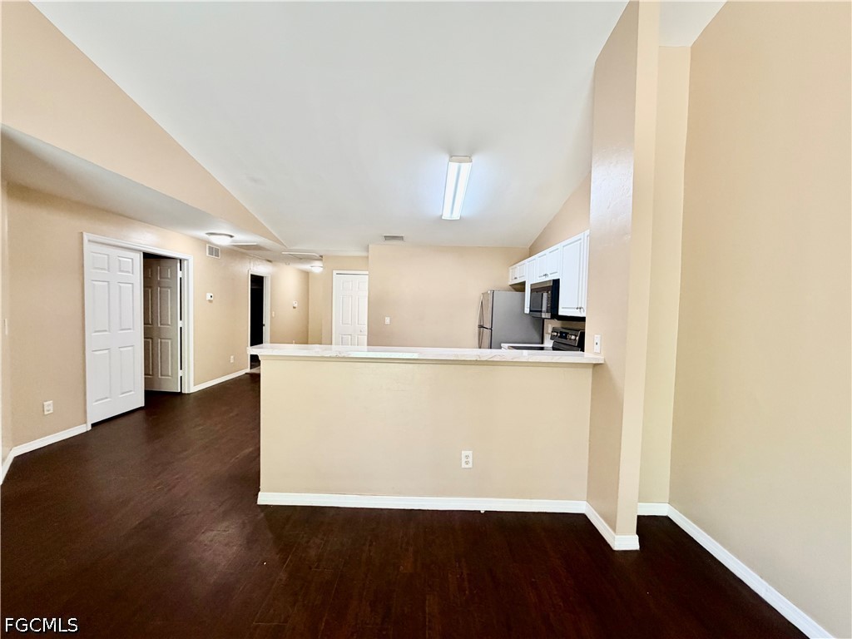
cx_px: 426
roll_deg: -1.2
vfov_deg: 85.7
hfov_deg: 102.1
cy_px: 320
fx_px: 345
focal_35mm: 14
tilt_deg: -3.2
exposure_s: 1/60
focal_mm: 2.22
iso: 320
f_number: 2.2
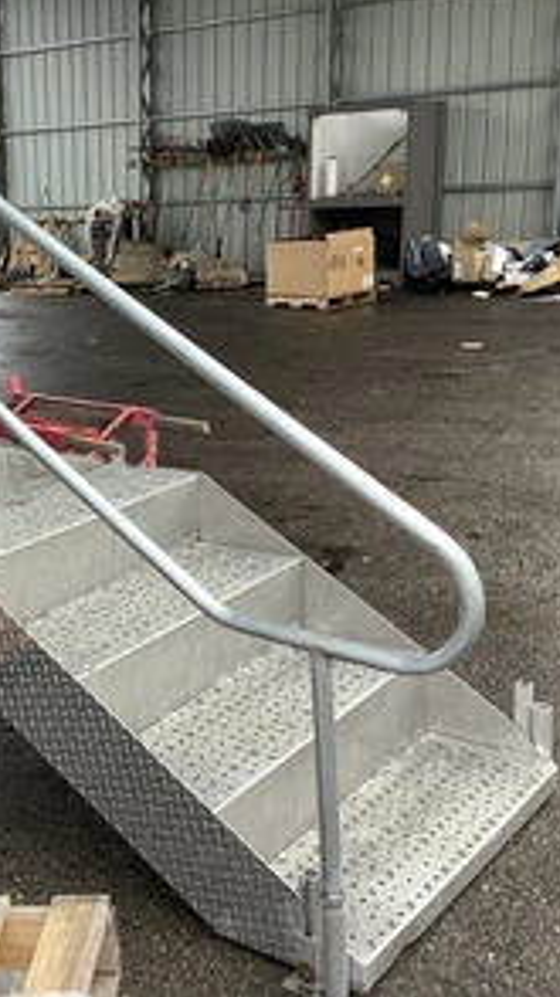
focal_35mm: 46
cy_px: 492
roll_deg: +2.1
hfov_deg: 24.8
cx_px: 10
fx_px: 1216
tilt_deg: -14.5
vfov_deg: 44.6
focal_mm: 3.3
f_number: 2.4
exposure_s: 1/264
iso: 25
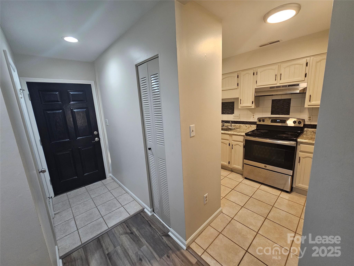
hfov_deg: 106.2
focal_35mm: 13
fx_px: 133
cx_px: 177
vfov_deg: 89.9
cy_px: 133
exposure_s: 1/60
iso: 200
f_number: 2.2
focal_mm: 2.2
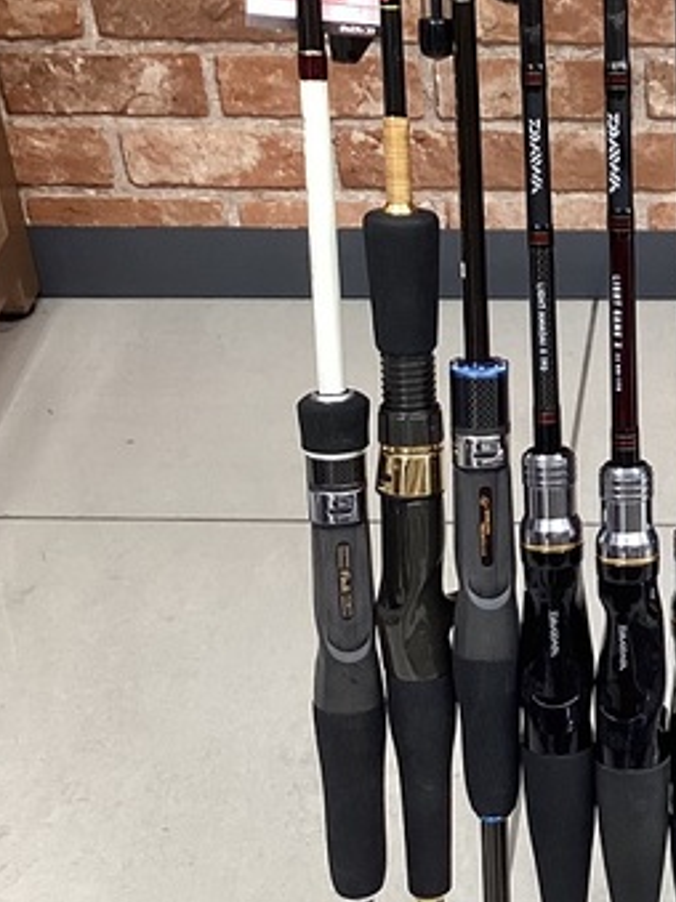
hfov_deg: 18.1
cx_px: 774
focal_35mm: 78
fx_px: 2032
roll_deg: -0.2
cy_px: 528
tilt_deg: -37.3
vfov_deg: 25.0
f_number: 2.4
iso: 125
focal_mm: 3.3
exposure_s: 1/50
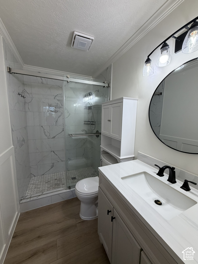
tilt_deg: -8.2
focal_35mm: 14
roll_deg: -0.8
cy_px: 132
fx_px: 107
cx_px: 99
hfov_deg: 85.7
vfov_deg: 102.1
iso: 160
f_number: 2.2
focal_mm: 2.22
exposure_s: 1/120
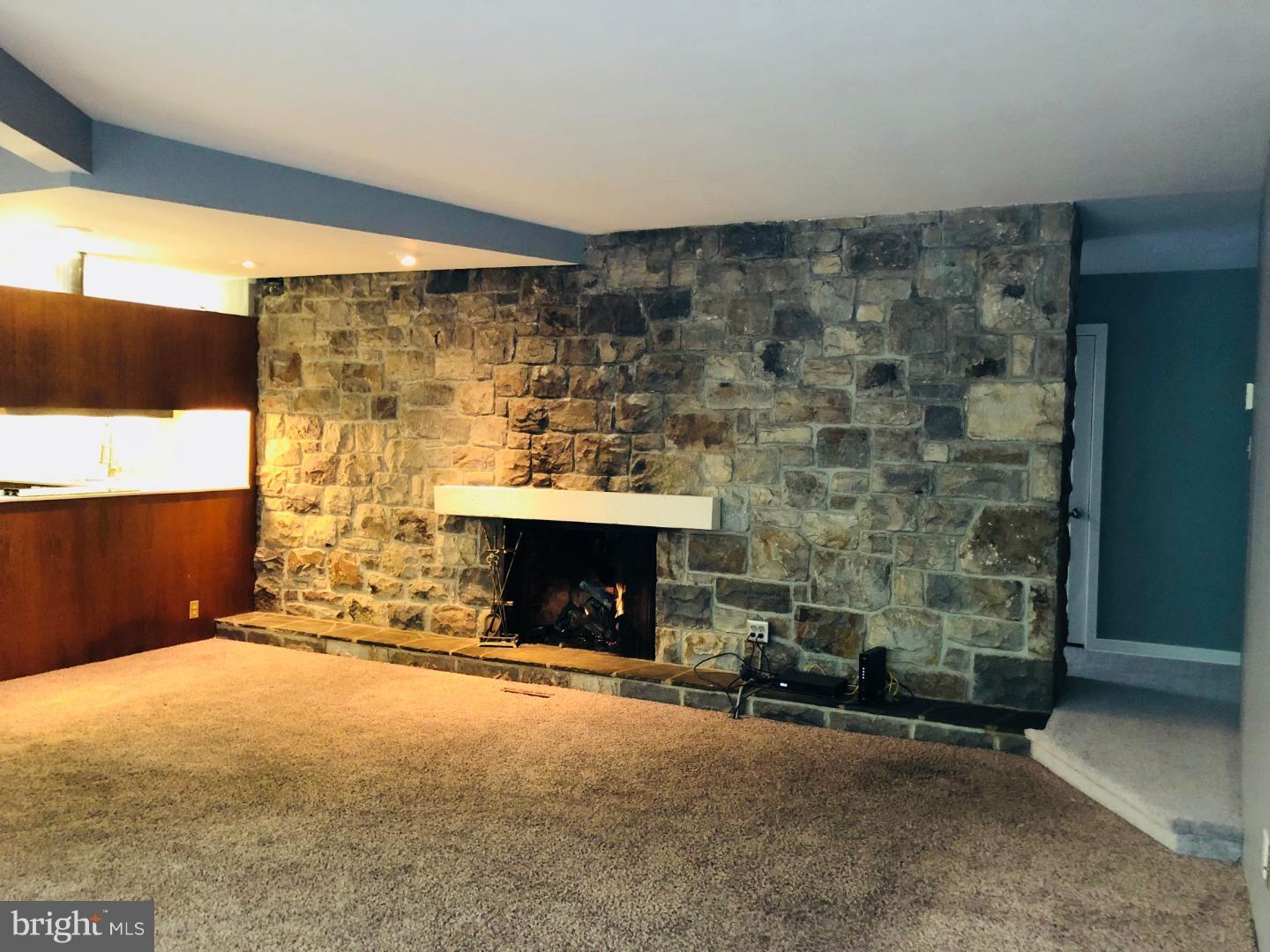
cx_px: 635
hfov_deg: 63.4
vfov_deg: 49.7
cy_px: 476
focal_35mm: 28
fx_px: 1027
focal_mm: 3.99
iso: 80
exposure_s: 1/6
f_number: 1.8
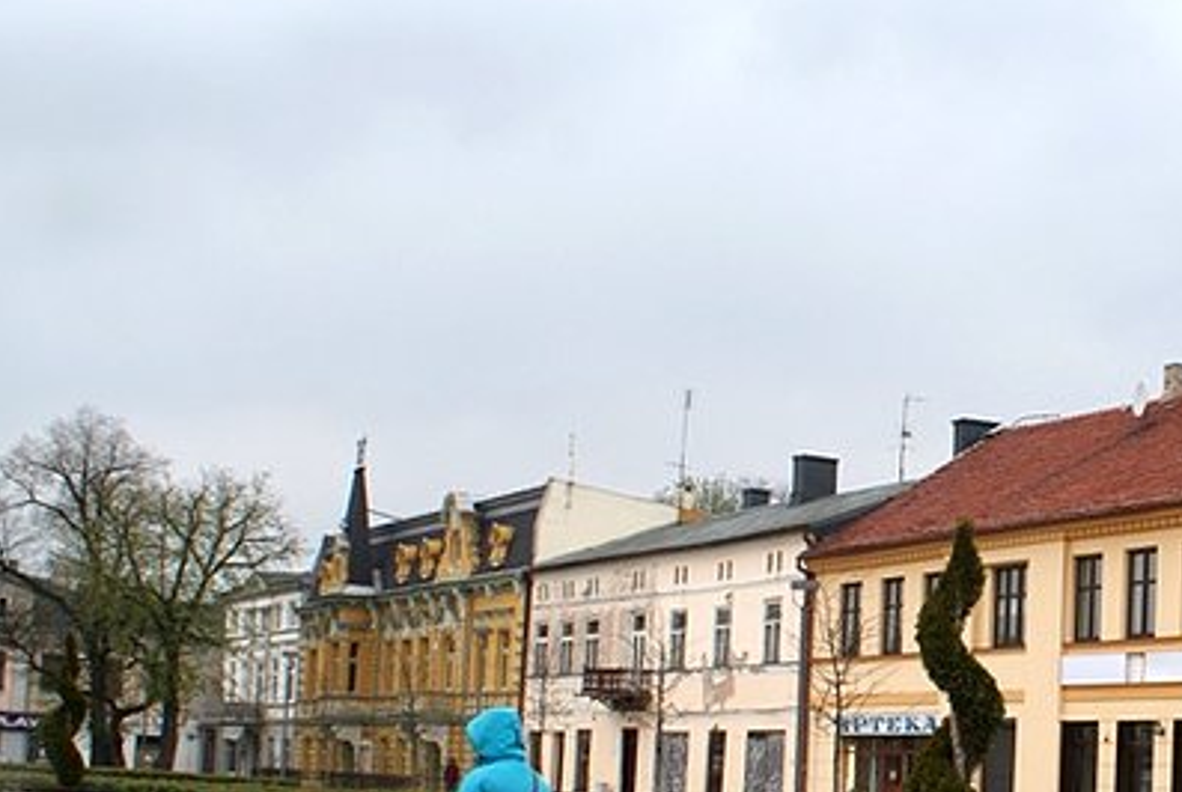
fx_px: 2236
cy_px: 548
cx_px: 1146
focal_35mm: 68
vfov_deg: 20.0
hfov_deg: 28.1
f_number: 9
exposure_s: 1/80
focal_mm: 20
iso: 100
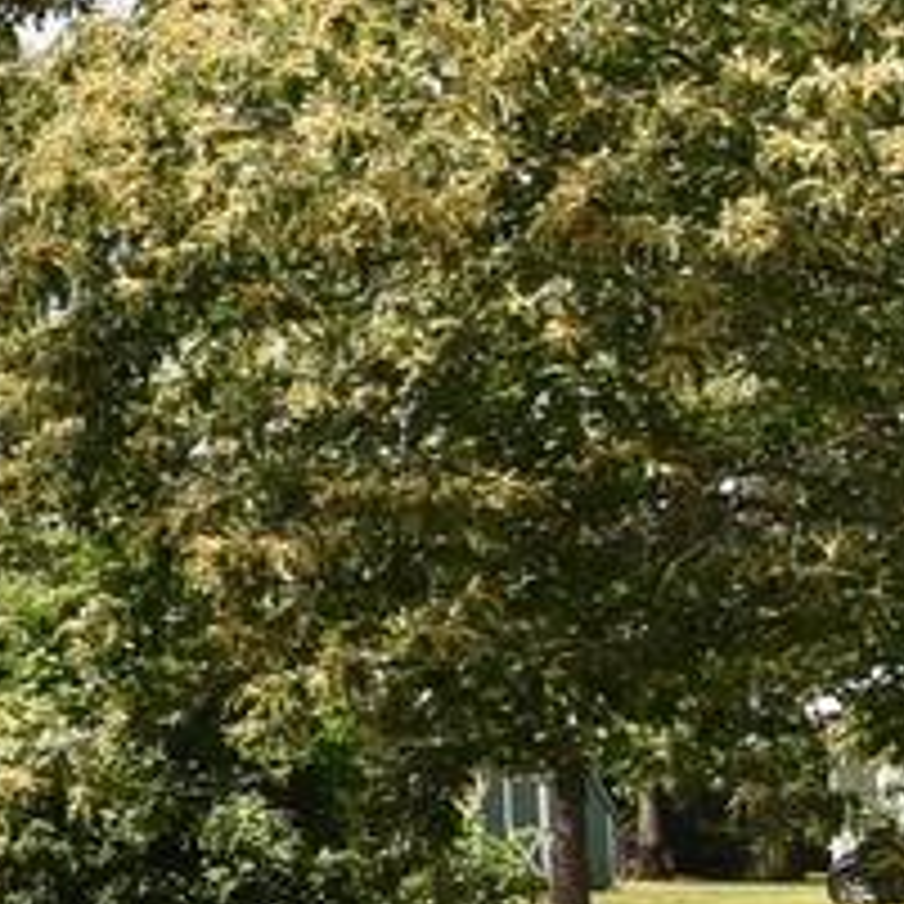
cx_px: -1655
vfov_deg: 13.6
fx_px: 3782
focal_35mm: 128
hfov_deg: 10.4
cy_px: 607
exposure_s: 1/640
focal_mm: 14
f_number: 13
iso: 640
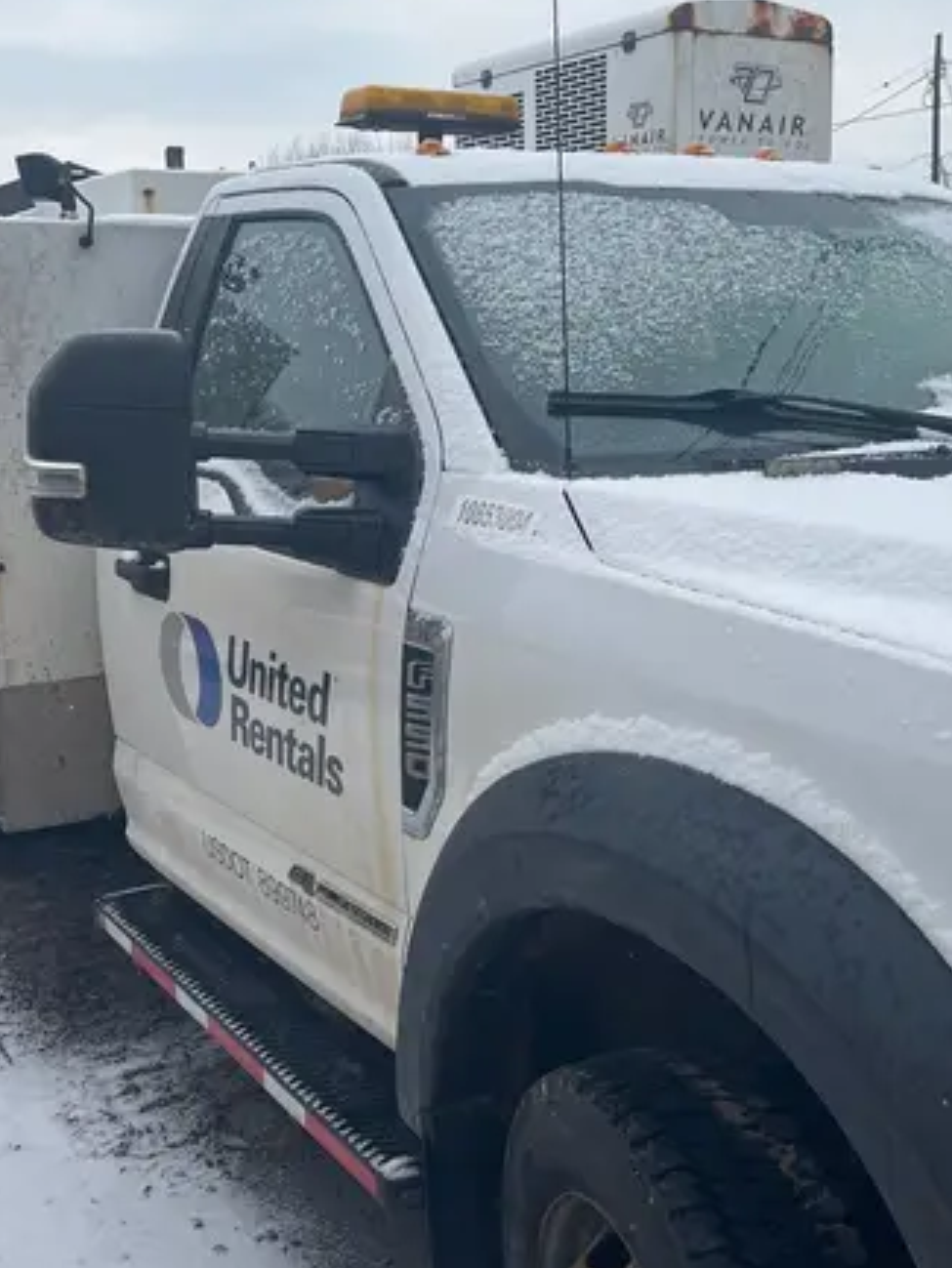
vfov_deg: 42.9
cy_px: 701
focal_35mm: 44
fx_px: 1613
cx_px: 557
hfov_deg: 32.8
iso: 50
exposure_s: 1/602
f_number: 1.6
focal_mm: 5.1
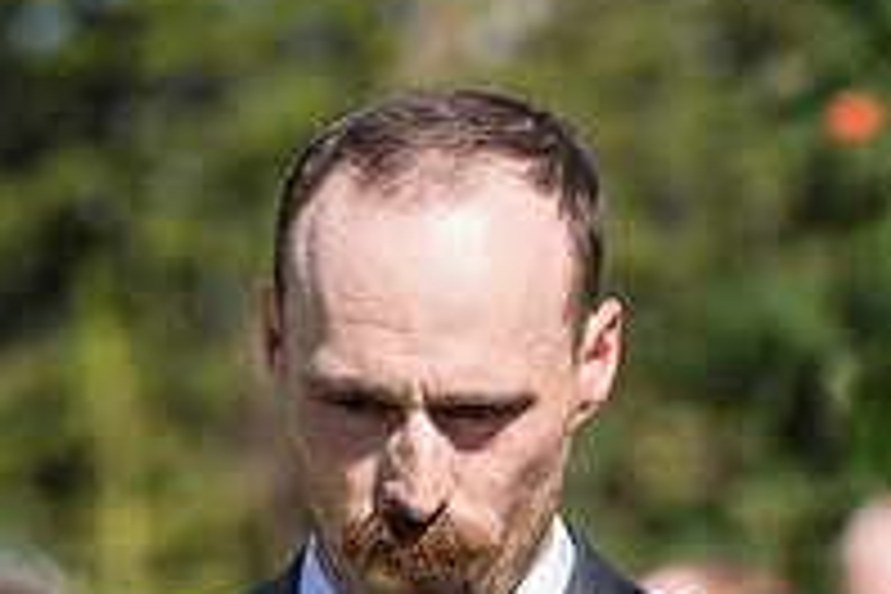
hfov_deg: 8.3
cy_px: 731
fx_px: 6162
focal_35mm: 249
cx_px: 572
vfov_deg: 5.5
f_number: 2.8
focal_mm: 85
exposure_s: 1/5000
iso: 250
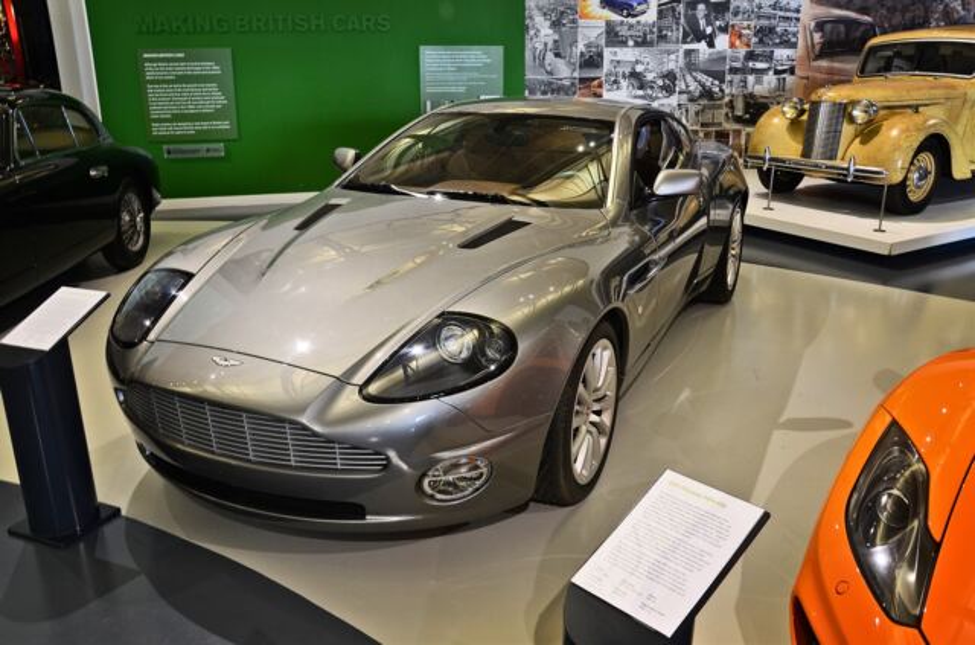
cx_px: 488
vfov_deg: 43.4
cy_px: 322
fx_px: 810
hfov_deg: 62.1
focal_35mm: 30
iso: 400
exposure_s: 1/8
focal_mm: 20
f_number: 11
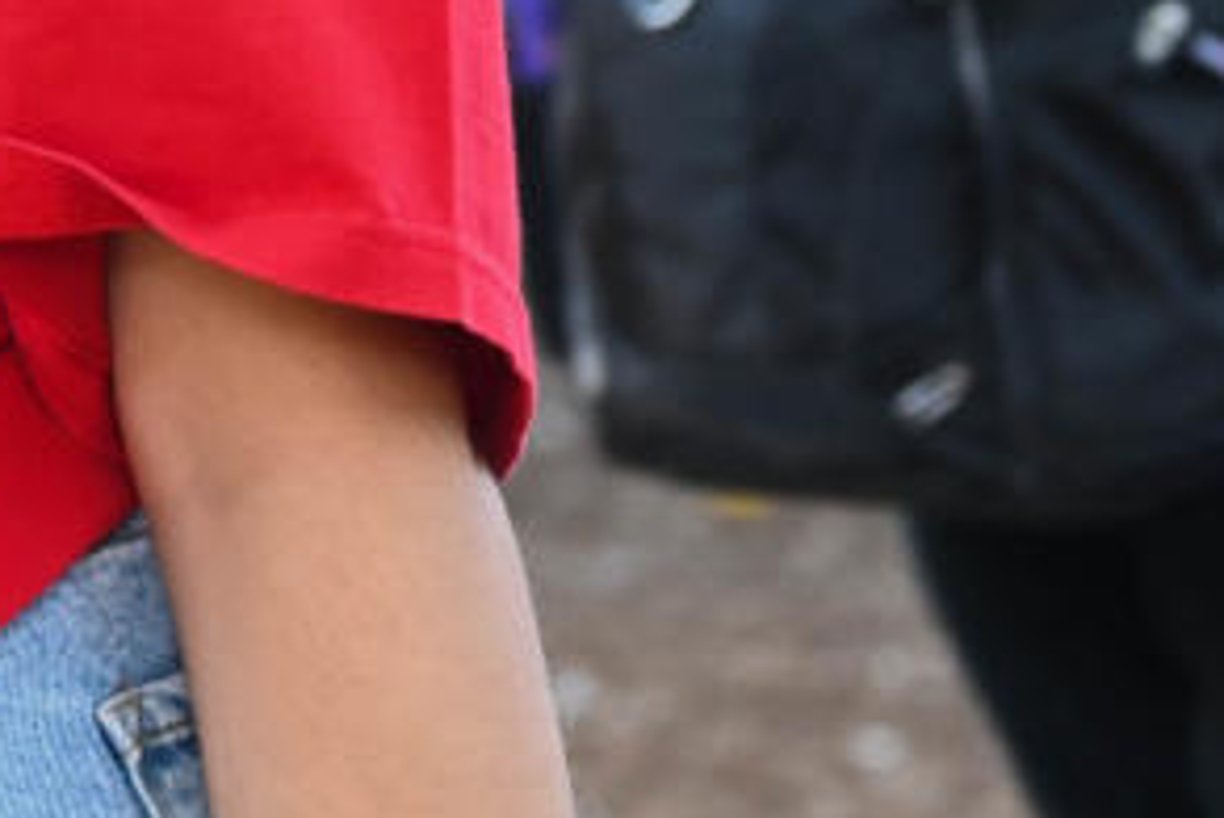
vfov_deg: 5.3
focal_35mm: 257
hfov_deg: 7.8
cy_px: -600
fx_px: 8742
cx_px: -903
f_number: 4
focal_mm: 50
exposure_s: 1/160
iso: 640
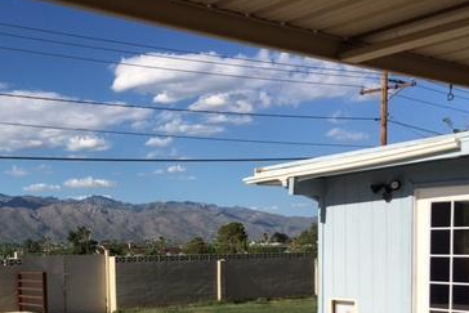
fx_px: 691
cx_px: 104
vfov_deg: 24.6
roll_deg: +0.7
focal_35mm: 53
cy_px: 295
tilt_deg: -2.8
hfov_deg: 36.4
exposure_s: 1/2481
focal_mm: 4.15
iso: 25
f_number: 2.2
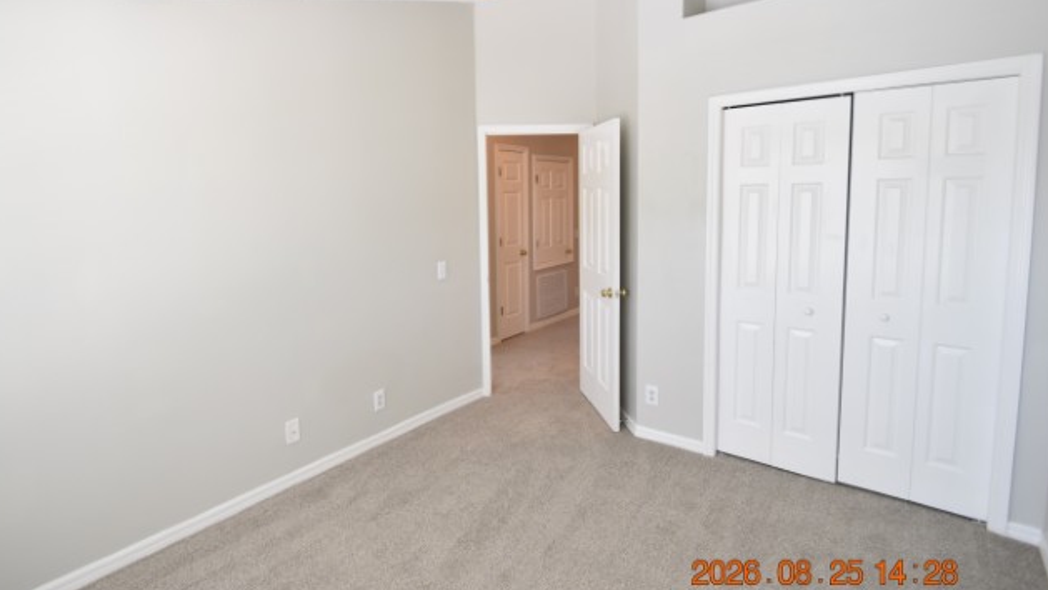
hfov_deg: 92.4
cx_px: 472
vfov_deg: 60.5
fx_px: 500
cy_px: 233
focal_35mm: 18
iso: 400
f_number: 4
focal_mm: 10
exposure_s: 1/60
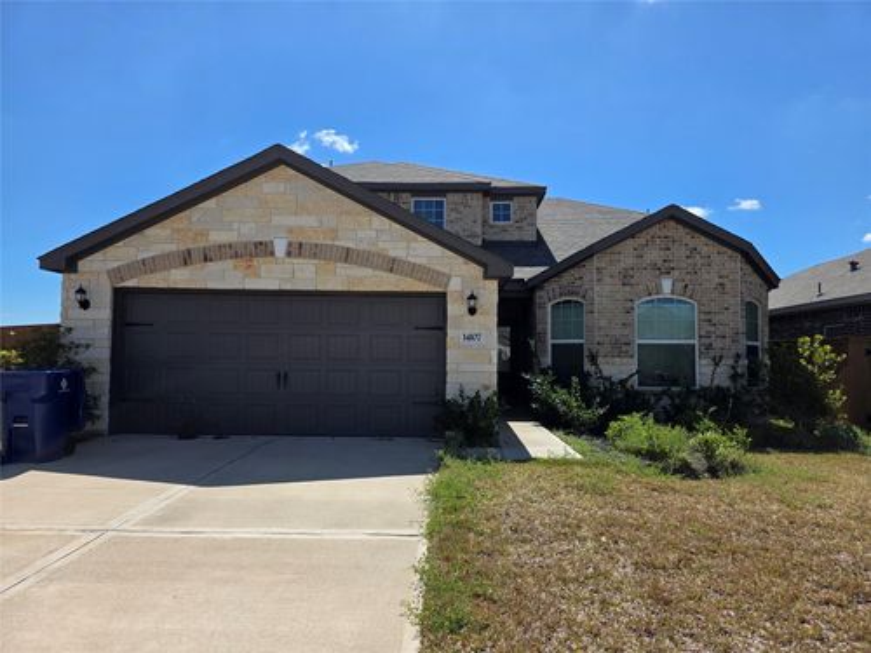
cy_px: 326
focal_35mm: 23
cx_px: 436
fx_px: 579
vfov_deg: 58.9
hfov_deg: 73.9
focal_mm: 6.3
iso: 80
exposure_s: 1/6574
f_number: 1.7
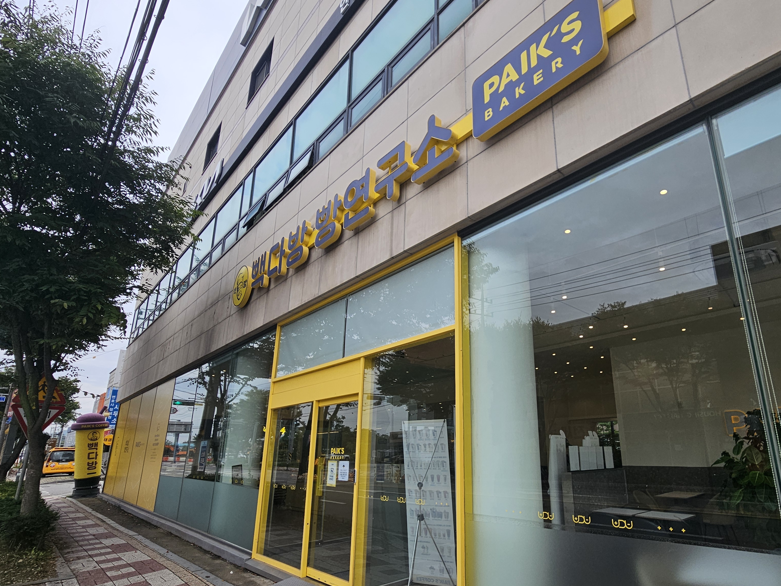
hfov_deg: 90.1
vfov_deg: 74.3
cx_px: 459
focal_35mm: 17
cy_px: 334
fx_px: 384
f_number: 2.2
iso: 50
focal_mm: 2.2
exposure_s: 1/843
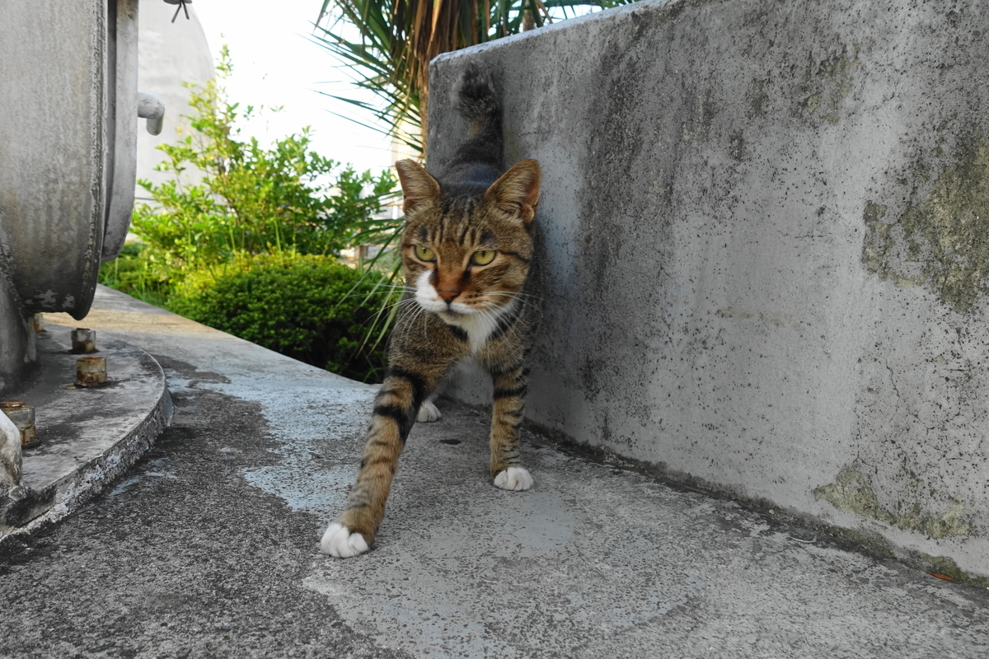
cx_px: 494
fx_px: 659
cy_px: 330
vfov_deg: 53.1
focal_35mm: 24
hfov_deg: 73.7
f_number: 4
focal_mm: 8.8
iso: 320
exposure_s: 1/200
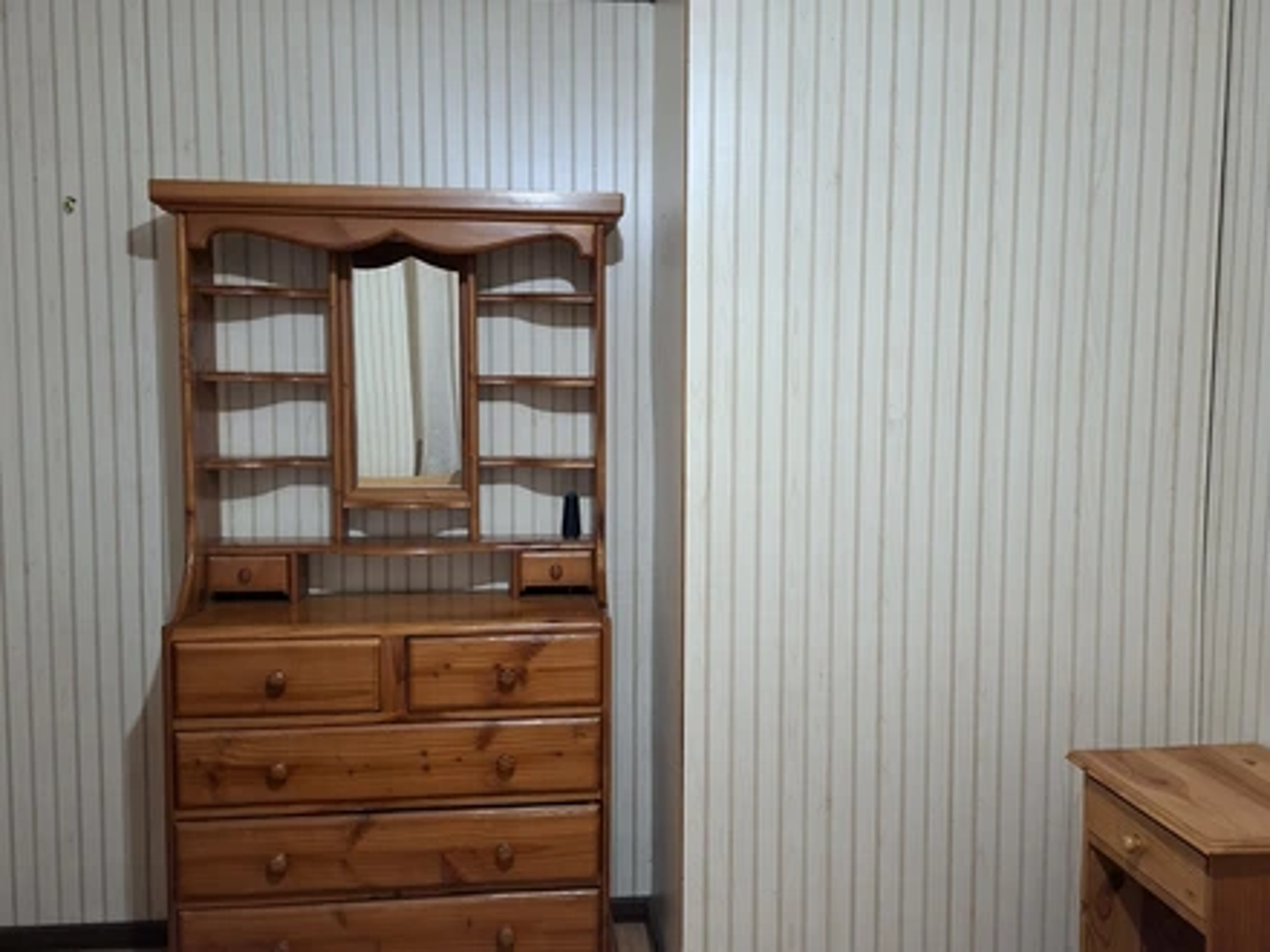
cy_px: 476
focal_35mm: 23
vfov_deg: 58.9
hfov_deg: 73.9
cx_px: 635
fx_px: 844
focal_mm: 5.54
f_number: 1.8
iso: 400
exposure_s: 1/25
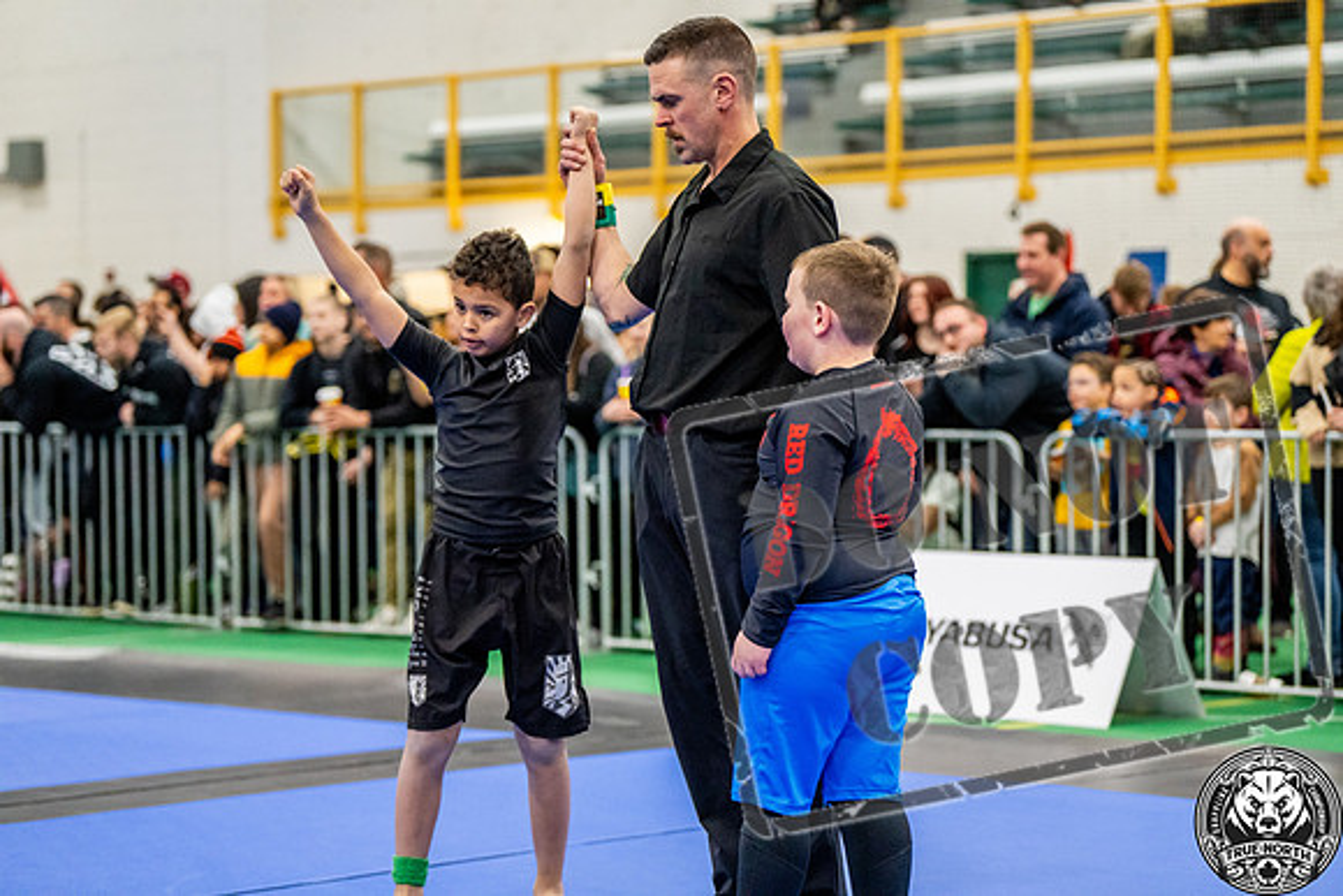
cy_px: 448
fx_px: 3507
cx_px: 672
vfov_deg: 14.6
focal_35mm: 94
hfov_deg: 21.7
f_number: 2.8
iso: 5000
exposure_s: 1/500
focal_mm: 94
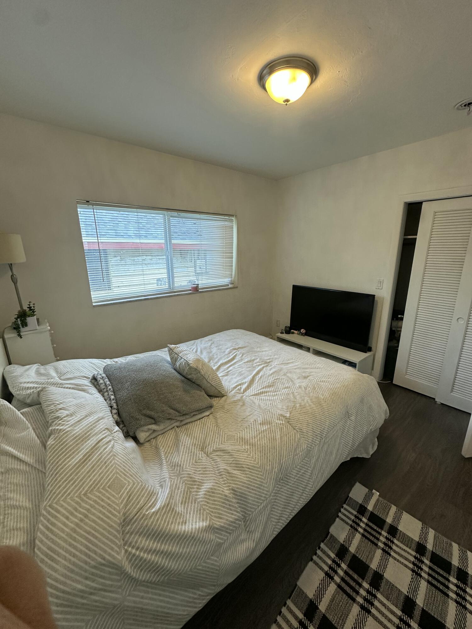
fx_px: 255
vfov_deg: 102.1
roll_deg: +0.3
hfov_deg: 85.7
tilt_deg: -14.3
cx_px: 236
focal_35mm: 14
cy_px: 314
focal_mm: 2.22
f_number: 2.2
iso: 200
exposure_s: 1/120
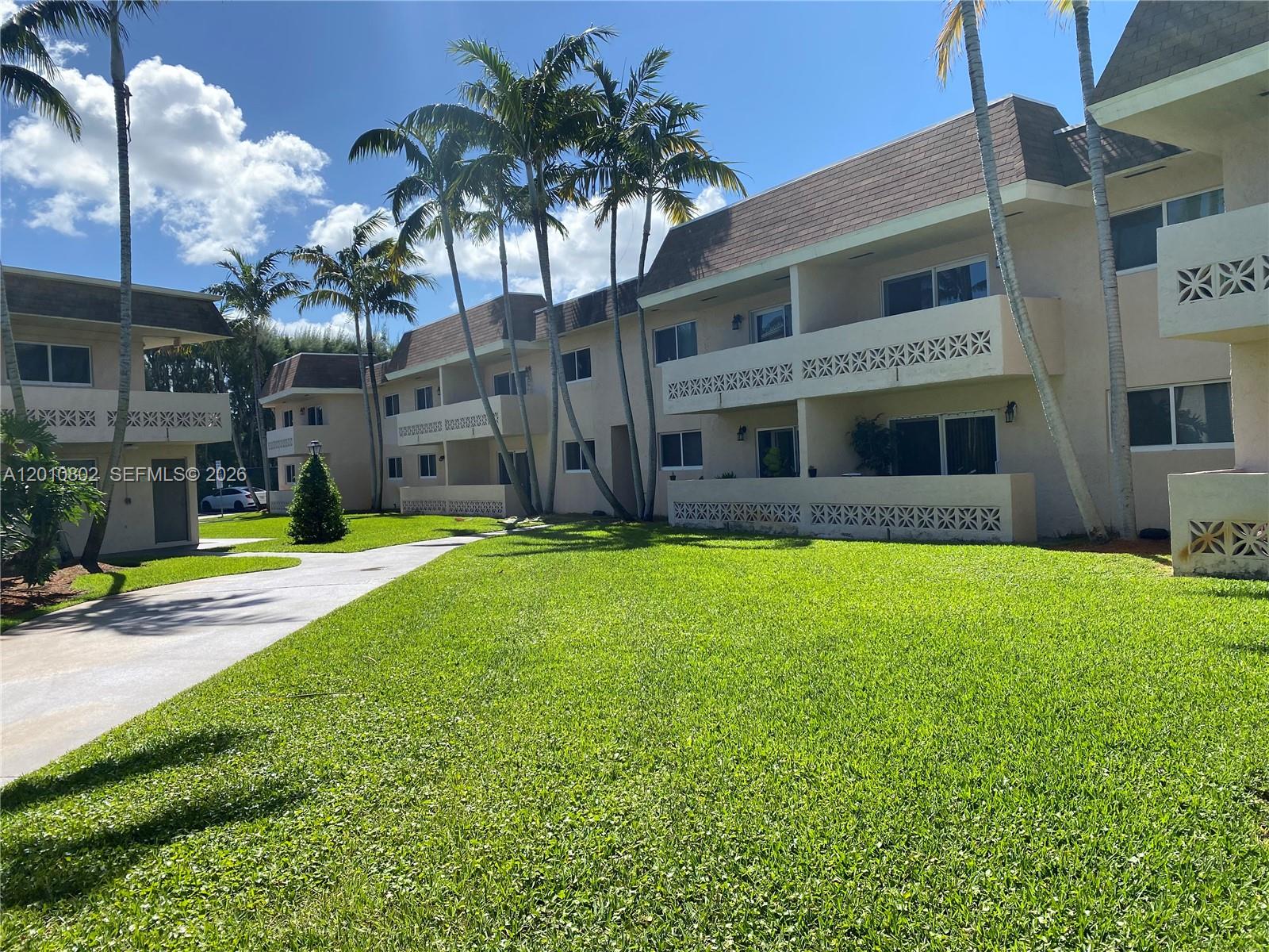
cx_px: 634
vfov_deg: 53.1
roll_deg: +3.5
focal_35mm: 26
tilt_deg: -2.0
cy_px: 476
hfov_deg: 67.3
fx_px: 953
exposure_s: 1/2817
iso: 32
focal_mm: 4.25
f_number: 1.8
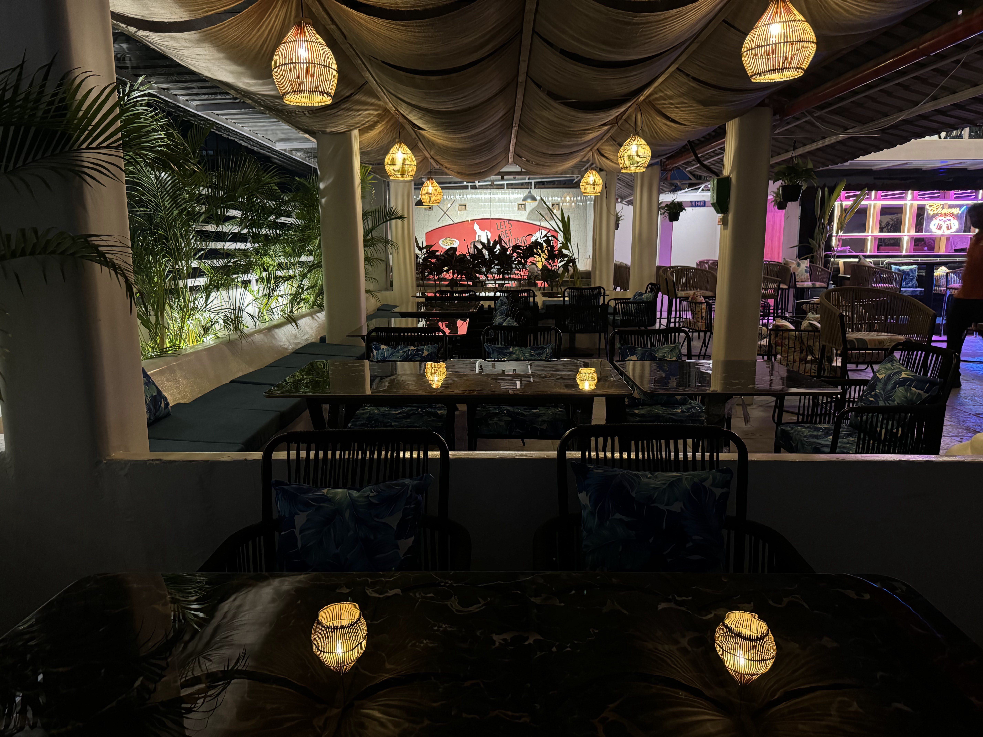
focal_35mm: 24
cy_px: 368
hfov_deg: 71.6
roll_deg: +0.3
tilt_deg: -9.8
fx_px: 682
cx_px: 492
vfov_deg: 56.8
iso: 800
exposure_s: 1/33
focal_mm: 6.76
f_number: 1.78
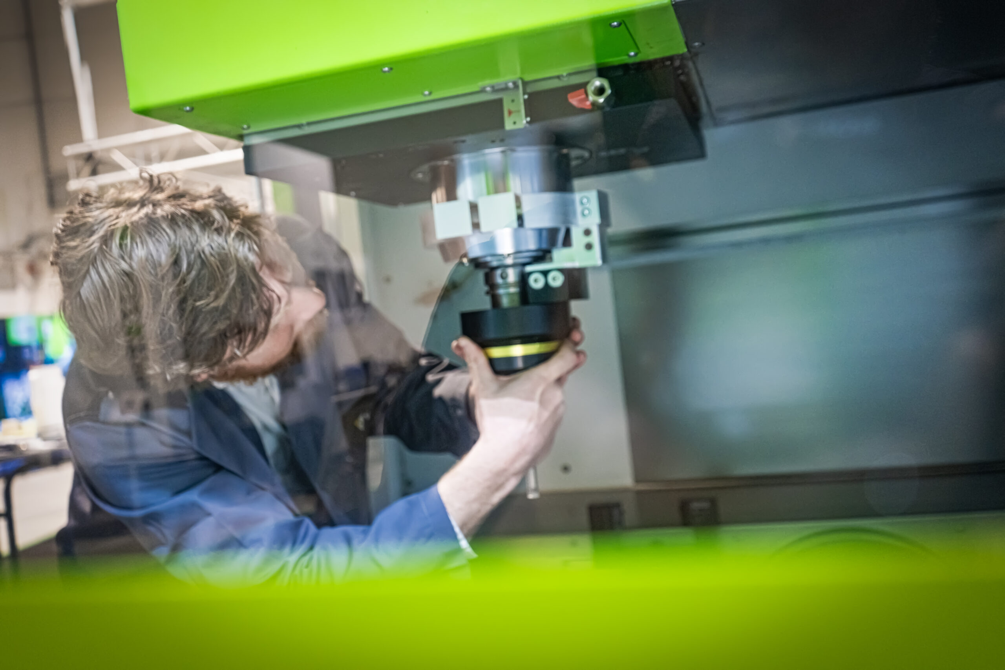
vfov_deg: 41.1
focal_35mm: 32
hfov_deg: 58.7
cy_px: 335
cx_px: 502
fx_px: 893
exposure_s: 1/160
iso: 2500
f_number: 4
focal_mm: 32
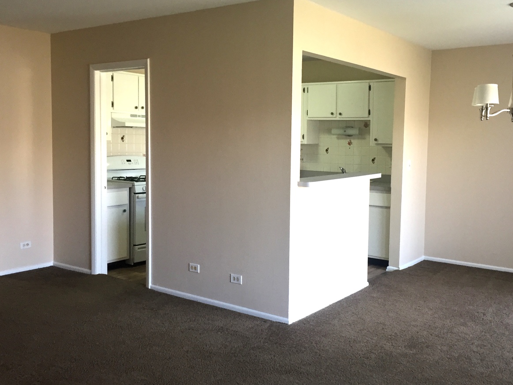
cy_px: 181
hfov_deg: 51.3
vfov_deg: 39.6
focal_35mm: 36
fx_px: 534
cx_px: 283
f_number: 2.2
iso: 80
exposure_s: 1/30
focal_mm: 4.15
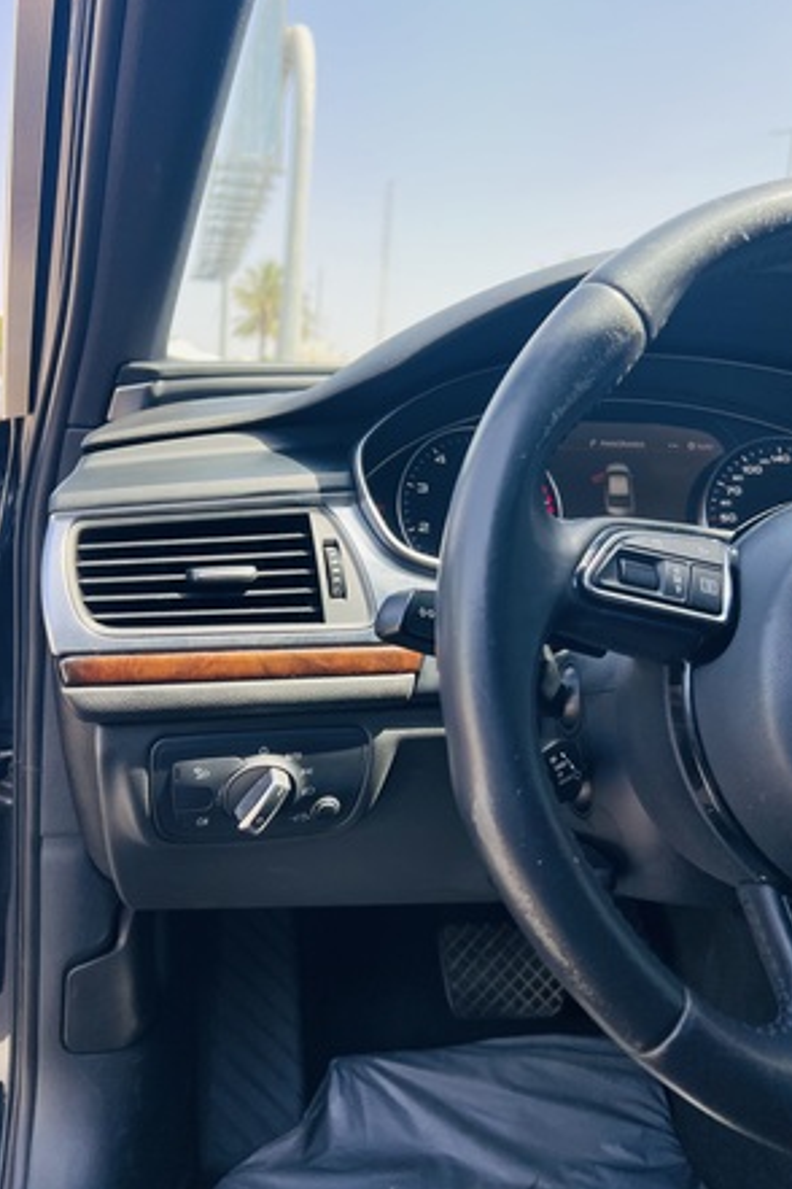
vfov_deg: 65.5
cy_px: 600
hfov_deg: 46.3
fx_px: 924
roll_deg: -4.4
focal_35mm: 28
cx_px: 346
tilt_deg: -10.4
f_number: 1.5
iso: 50
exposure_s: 1/628
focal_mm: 5.7
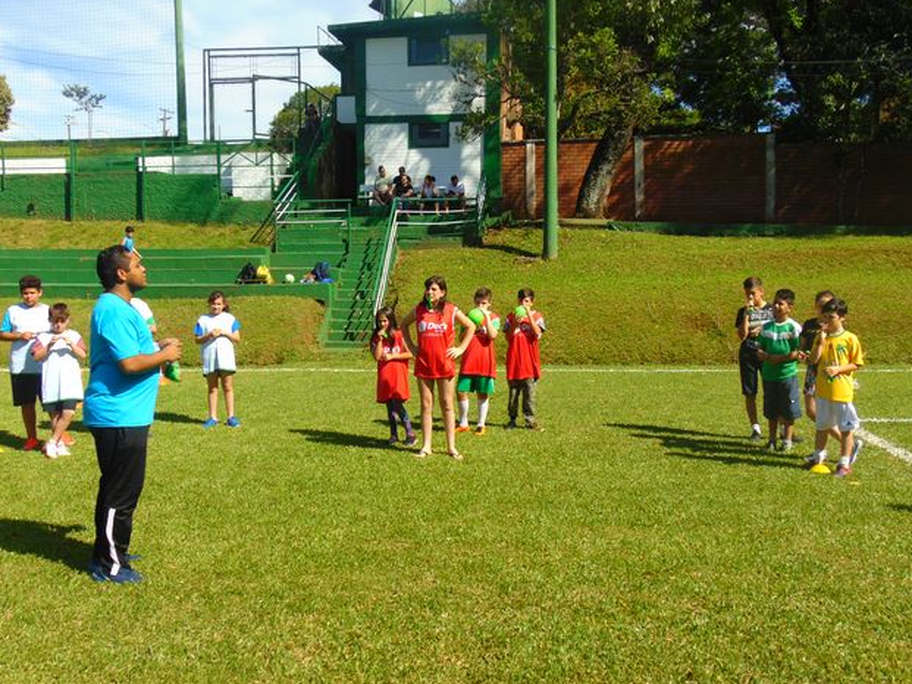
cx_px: 458
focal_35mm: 34
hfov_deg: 53.9
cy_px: 338
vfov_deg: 41.8
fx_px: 896
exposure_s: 1/250
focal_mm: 5.8
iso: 80
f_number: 8.2
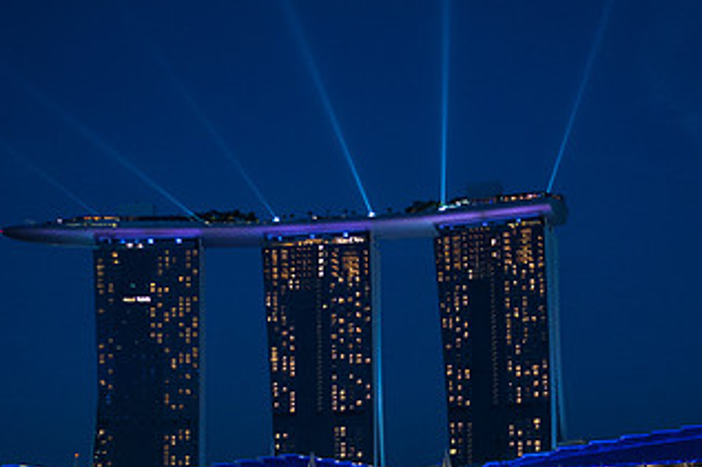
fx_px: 1247
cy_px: 365
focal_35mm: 64
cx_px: 388
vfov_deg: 21.0
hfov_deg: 31.4
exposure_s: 1/60
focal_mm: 35
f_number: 2.8
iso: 1600
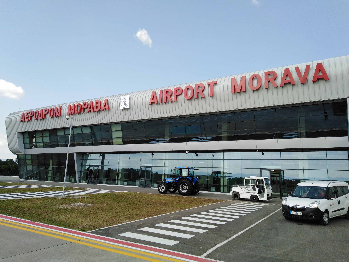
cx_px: 174
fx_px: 252
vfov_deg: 54.9
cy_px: 131
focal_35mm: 25
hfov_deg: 69.4
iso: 100
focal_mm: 3.37
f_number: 2.2
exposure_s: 1/757
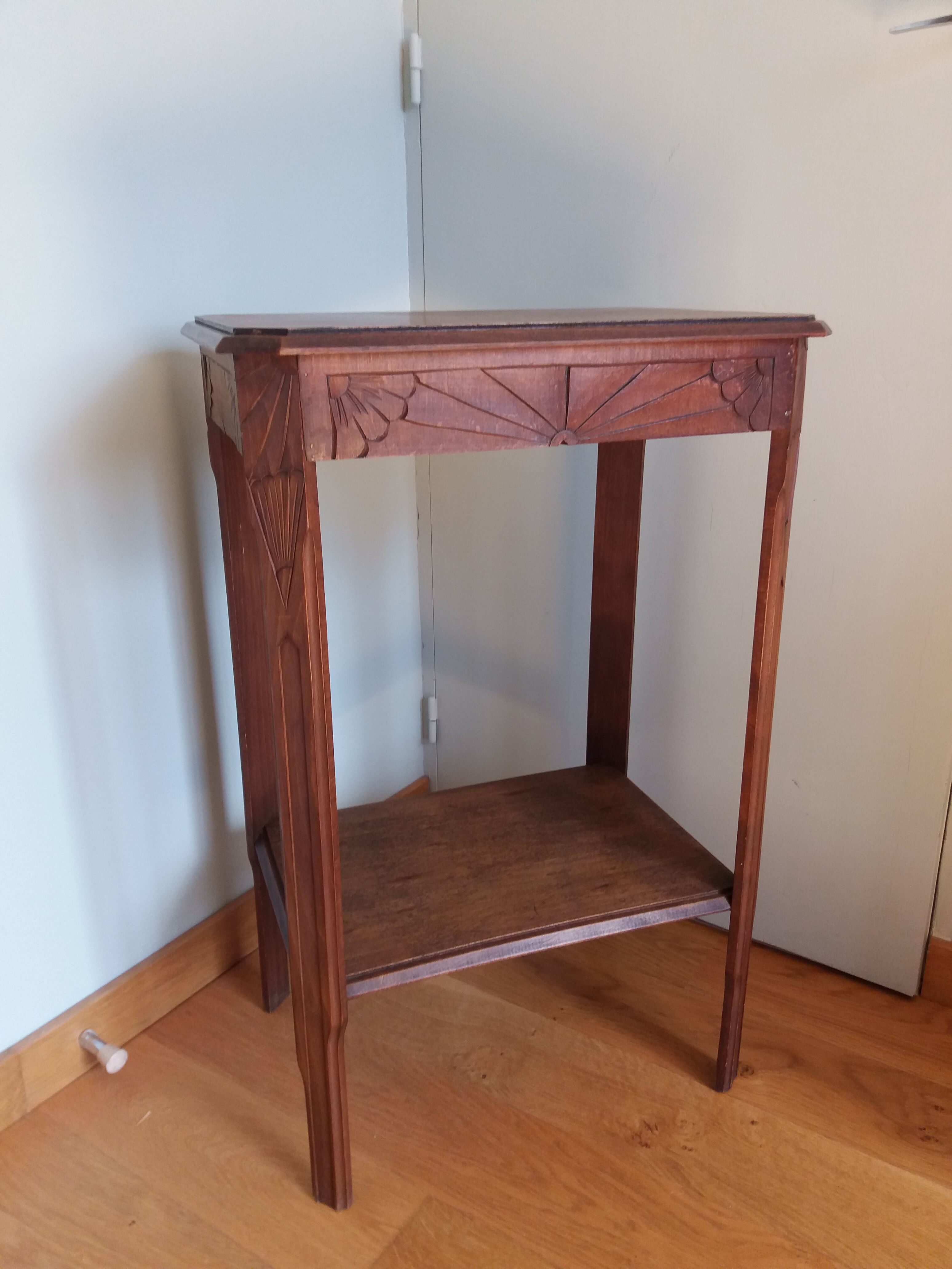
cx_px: 476
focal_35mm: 28
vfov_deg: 63.4
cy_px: 634
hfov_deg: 49.7
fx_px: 1027
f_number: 1.9
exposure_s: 1/50
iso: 100
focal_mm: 3.7
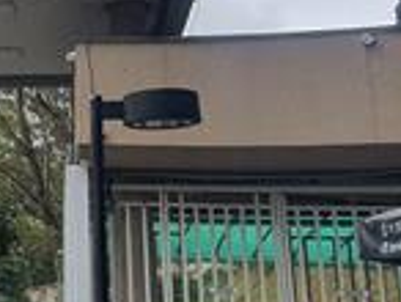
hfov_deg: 23.2
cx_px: -162
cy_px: 102
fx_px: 824
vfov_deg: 20.7
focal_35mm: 71
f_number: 2.2
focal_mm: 1.8
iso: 50
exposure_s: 1/502
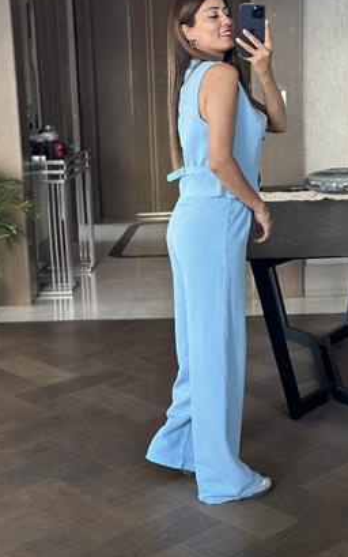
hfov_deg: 20.6
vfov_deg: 32.5
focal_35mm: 63
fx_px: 955
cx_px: 230
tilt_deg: -16.5
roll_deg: +2.0
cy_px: 263
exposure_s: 1/60
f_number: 1.78
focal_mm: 6.86
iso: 320
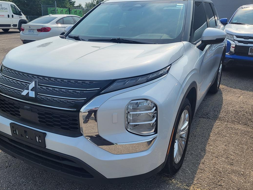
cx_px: 109
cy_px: 94
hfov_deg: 56.6
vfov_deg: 44.2
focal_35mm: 32
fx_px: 234
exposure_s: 1/2708
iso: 40
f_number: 1.8
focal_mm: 5.4
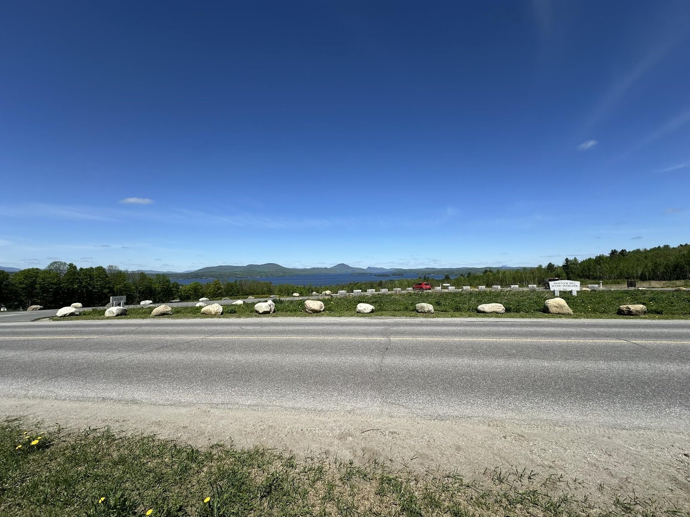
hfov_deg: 102.1
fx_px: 279
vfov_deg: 85.7
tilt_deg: +1.3
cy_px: 258
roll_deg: +0.1
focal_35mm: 14
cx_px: 345
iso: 50
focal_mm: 2.22
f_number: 2.2
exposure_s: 1/2882
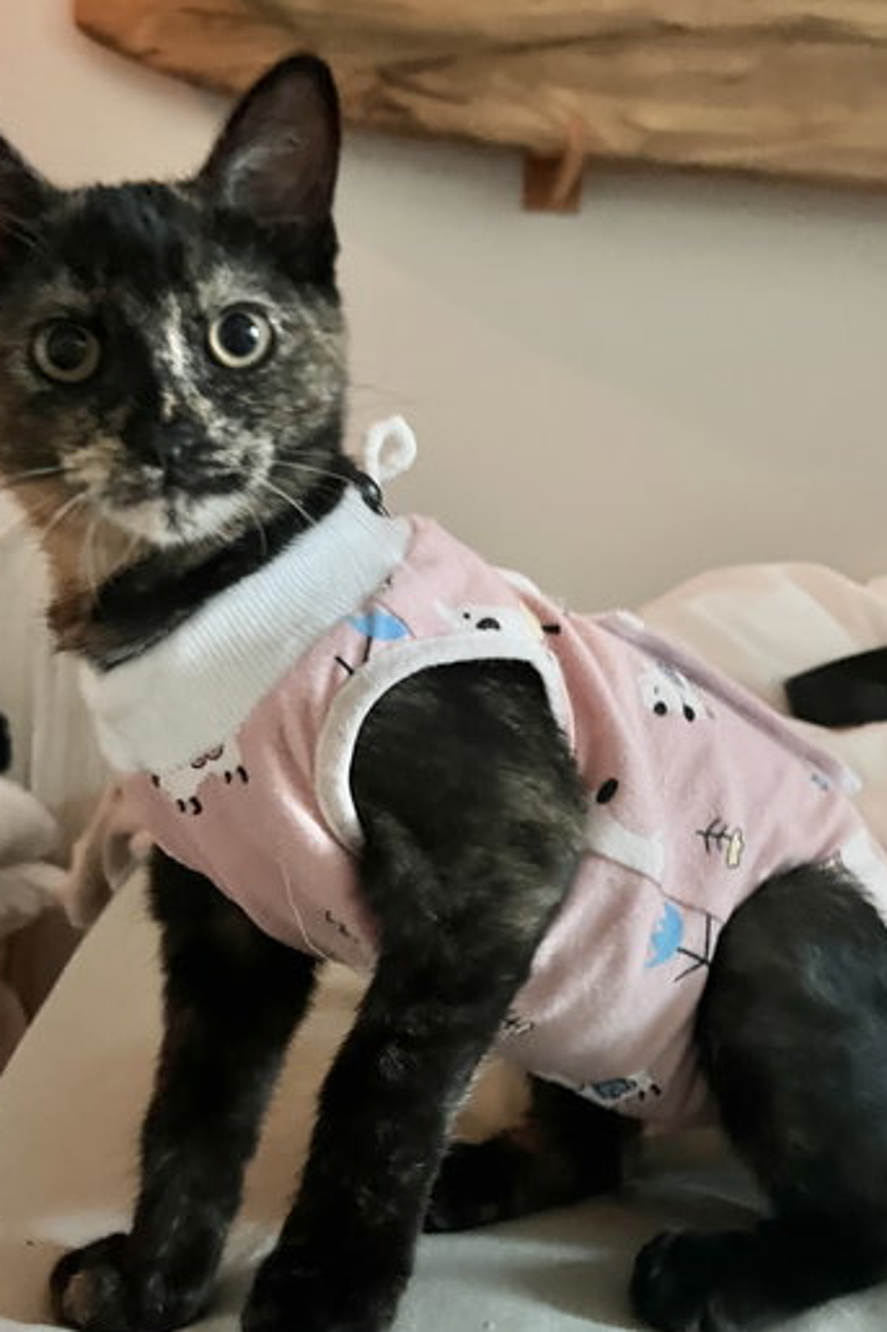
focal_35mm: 35
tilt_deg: +3.0
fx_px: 1294
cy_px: 609
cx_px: 484
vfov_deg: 54.4
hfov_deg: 37.8
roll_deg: -0.5
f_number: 1.6
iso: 1000
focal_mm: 5.1
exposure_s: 1/30
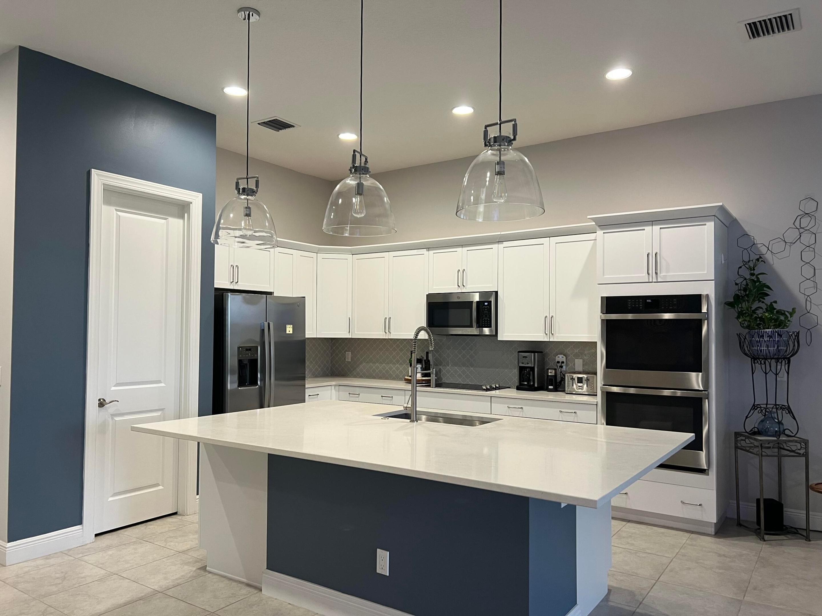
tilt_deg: +2.0
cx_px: 411
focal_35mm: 26
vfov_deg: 53.1
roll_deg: -0.3
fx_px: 617
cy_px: 308
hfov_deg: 67.3
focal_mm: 5.7
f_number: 1.5
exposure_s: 1/60
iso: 125
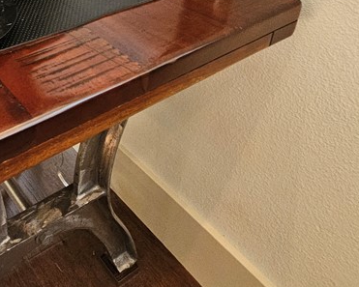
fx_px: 372
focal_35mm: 35
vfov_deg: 36.0
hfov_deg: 43.8
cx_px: -2
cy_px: -28
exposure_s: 1/60
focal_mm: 2.2
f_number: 2.2
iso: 320
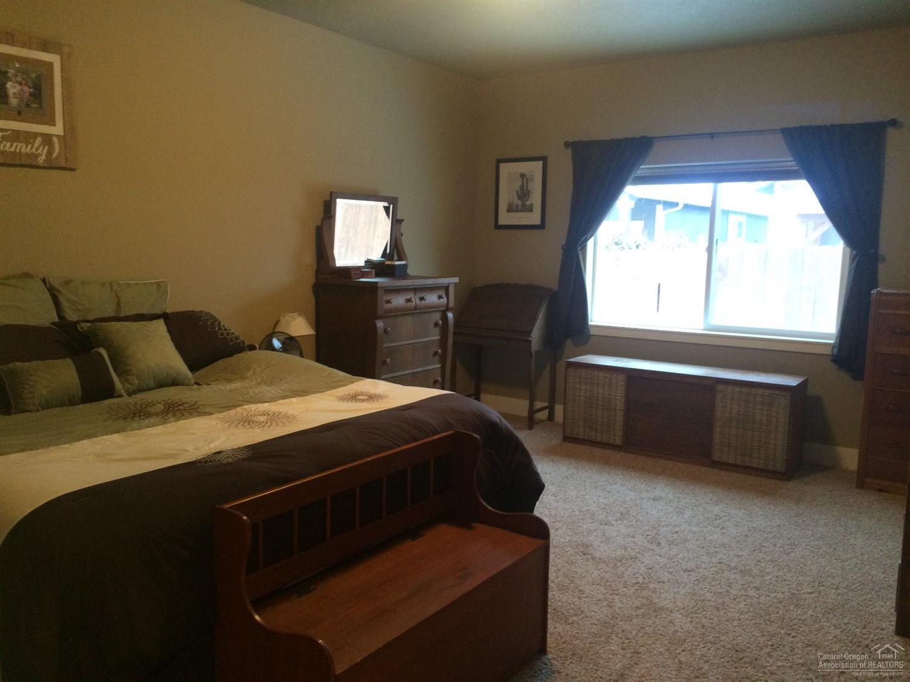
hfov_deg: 61.7
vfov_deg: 48.2
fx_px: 762
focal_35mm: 29
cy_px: 341
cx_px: 455
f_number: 2.2
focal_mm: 4.15
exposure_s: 1/30
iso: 200
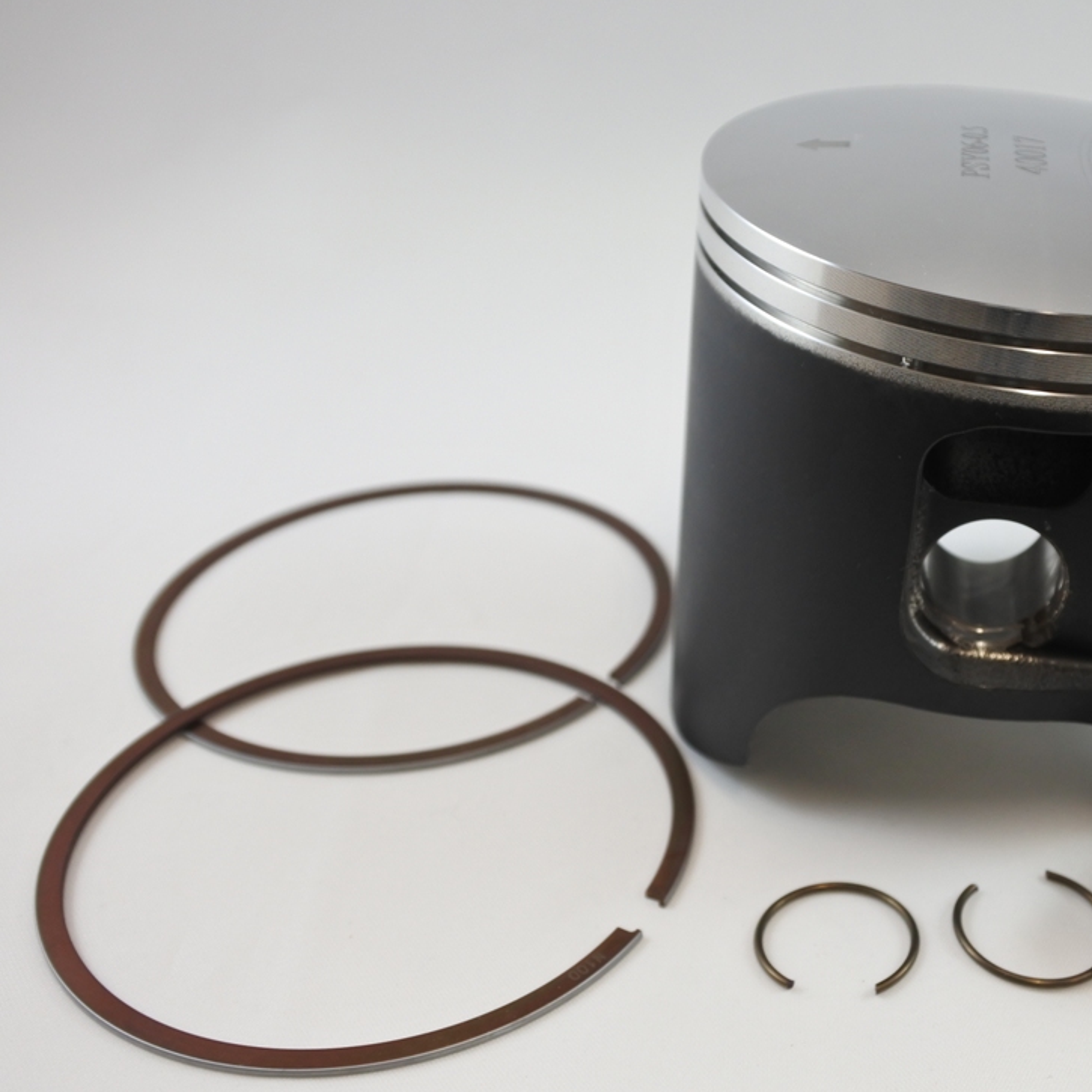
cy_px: 557
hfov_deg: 35.3
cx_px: 813
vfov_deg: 36.1
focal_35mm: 47
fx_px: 1677
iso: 400
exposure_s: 1/160
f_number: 4
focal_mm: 13.4
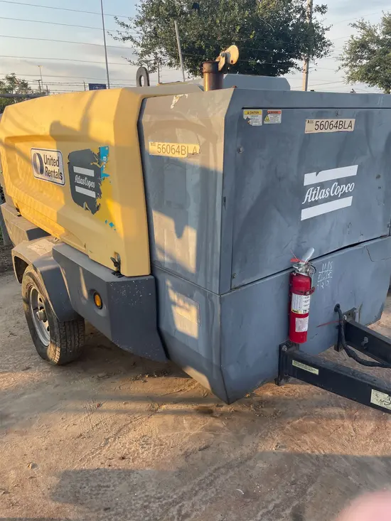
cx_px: 196
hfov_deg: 53.1
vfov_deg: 67.3
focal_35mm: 26
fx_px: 391
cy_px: 260
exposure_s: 1/581
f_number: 1.6
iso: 32
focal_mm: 4.2
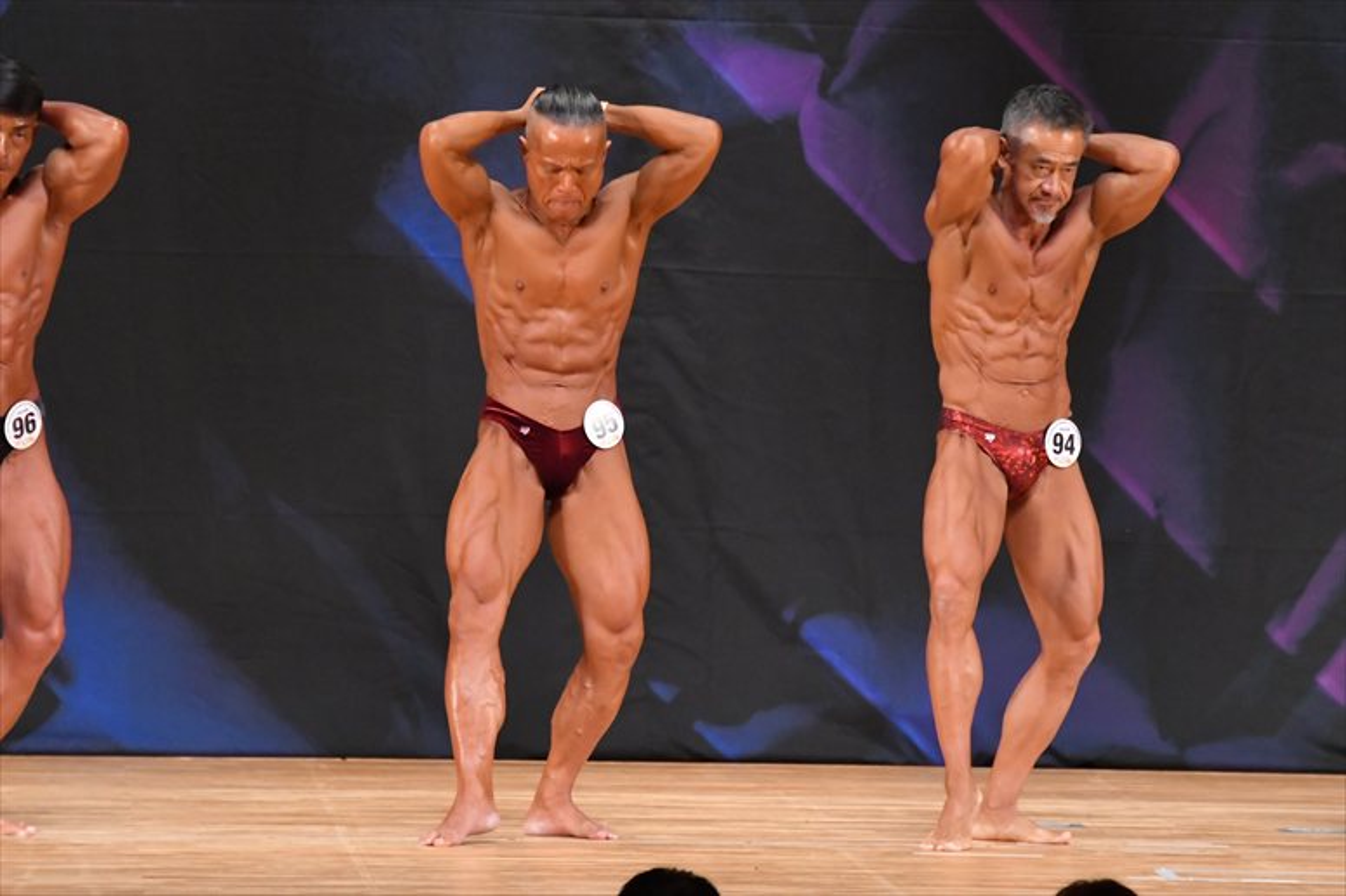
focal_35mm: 300
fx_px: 11211
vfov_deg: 4.6
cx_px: 673
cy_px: 448
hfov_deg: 6.9
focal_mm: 200
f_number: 5.6
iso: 6400
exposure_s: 1/400
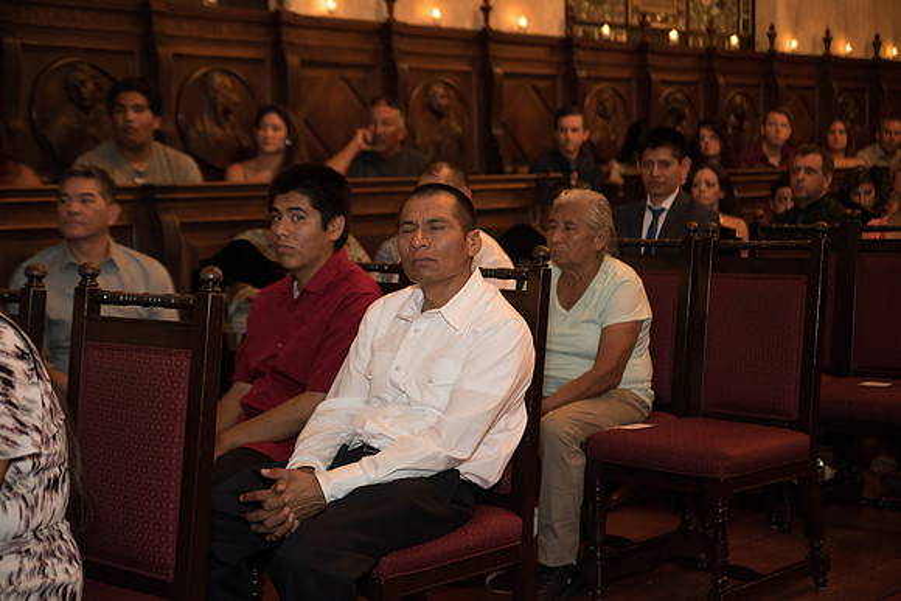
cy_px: 300
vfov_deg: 20.0
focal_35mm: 68
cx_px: 450
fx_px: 1702
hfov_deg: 29.6
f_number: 2.8
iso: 4000
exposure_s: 1/80
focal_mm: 68
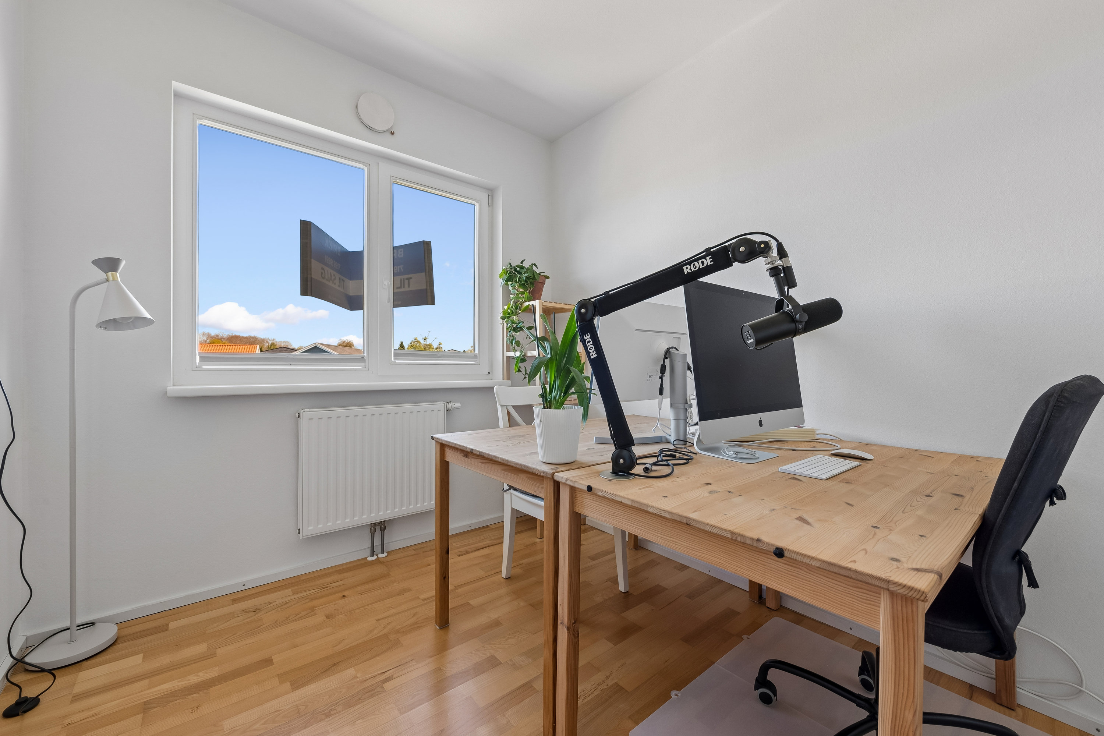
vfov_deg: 81.2
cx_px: 552
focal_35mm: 14
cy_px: 368
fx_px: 429
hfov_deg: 104.3
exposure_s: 1/20
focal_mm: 14
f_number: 13
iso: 400
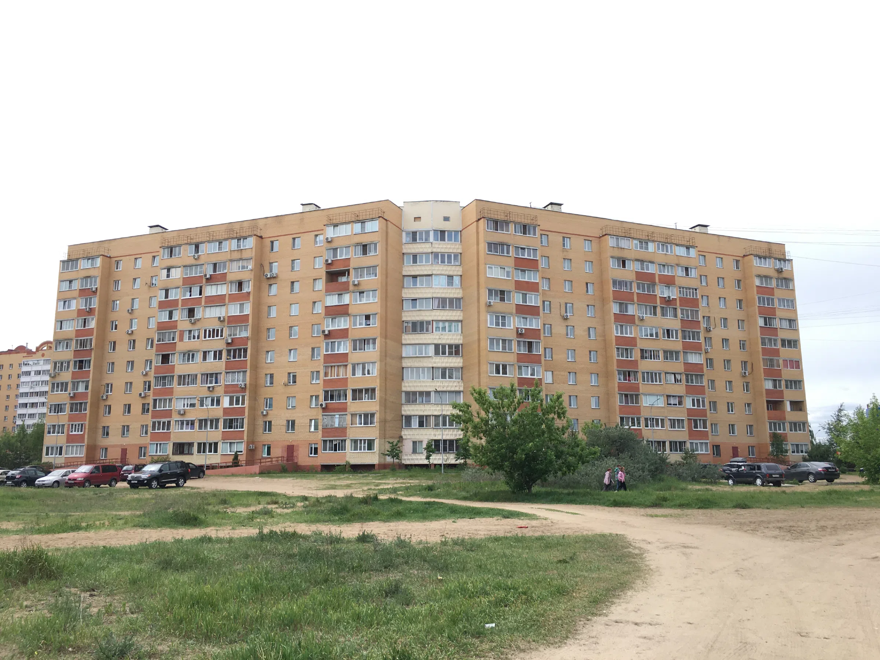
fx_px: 737
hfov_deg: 61.7
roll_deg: -0.2
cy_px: 330
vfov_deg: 48.2
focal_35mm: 29
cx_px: 440
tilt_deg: +10.7
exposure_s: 1/680
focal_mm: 4.15
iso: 25
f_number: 2.2
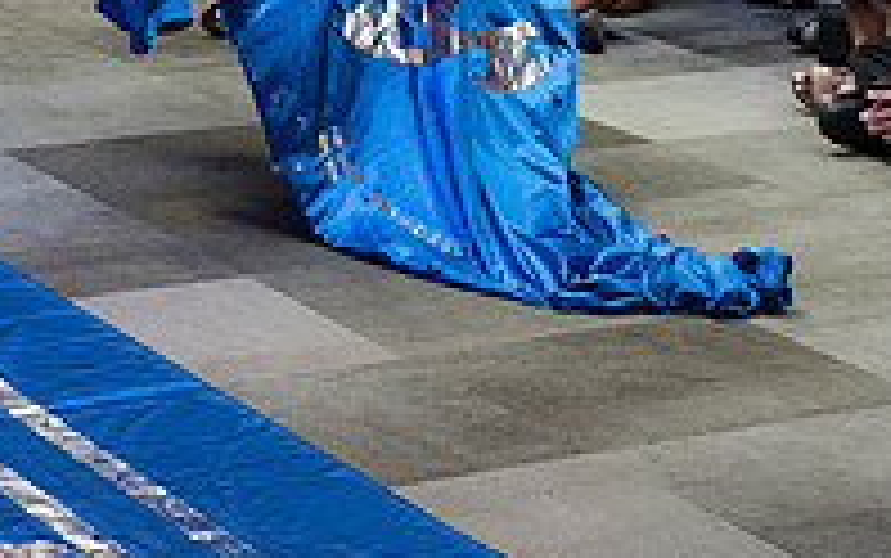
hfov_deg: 13.5
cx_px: 320
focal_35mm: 155
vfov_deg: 8.3
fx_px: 3766
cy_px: -286
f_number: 5
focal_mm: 52
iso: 800
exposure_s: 1/125
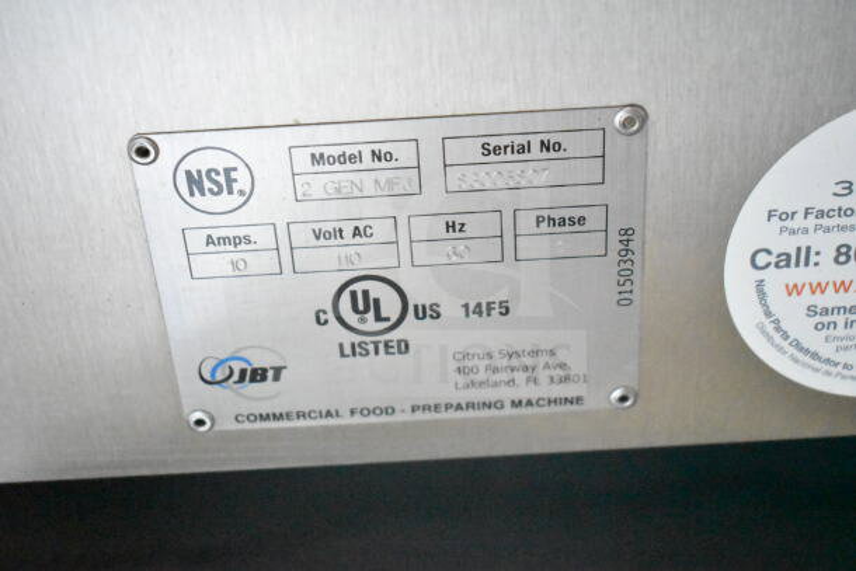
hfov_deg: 35.0
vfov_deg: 23.8
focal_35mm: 57
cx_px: 428
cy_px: 286
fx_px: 1356
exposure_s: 1/60
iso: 22800
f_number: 4.8
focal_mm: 38
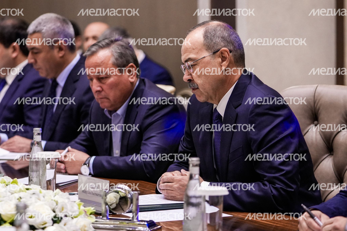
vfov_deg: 9.7
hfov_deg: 14.5
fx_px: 1369
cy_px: 116
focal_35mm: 142
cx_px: 174
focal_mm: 95
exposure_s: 1/500
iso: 4000
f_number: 2.8
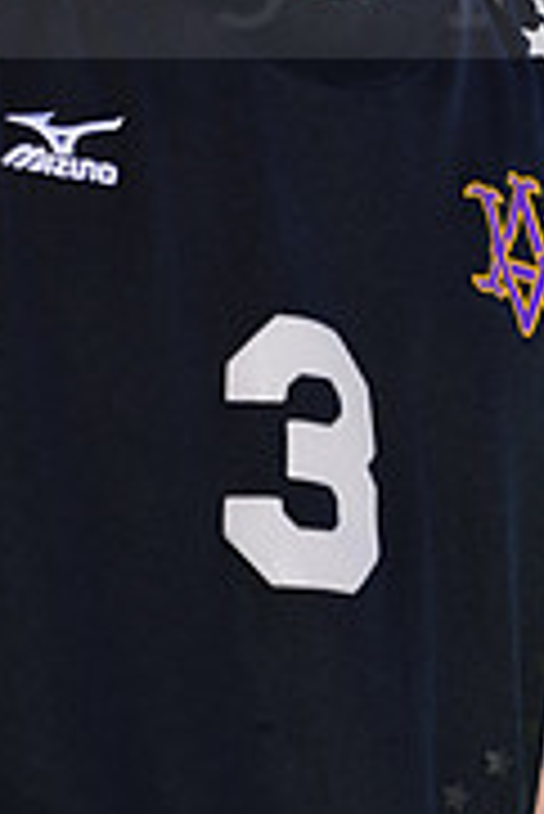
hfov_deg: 1.1
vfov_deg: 1.6
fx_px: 28978
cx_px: 119
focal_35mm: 1281
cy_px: -85
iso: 64
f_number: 6.3
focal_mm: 400
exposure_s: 1/200
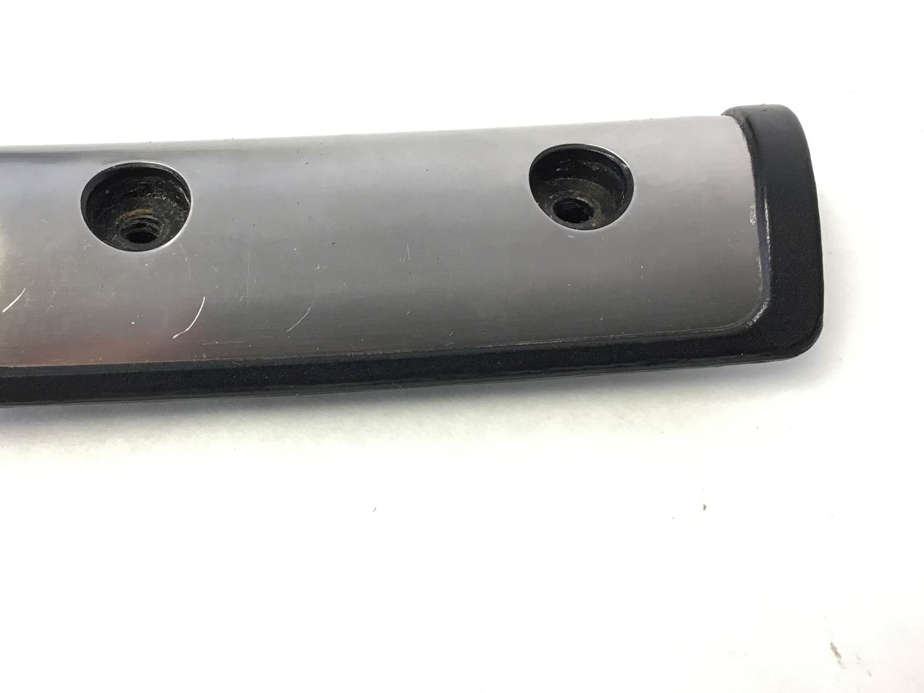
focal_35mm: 40
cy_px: 266
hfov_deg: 46.4
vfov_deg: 35.8
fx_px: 1068
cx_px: 344
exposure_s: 1/30
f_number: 2.4
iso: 40
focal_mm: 3.3
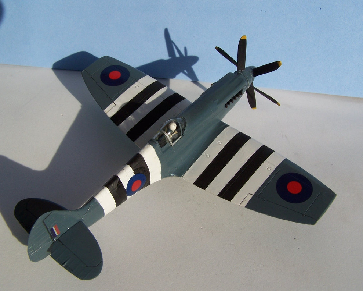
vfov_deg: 37.3
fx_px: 430
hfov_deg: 45.8
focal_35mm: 40
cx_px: 183
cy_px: 147
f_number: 5.6
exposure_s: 1/750
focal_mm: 6.3
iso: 80
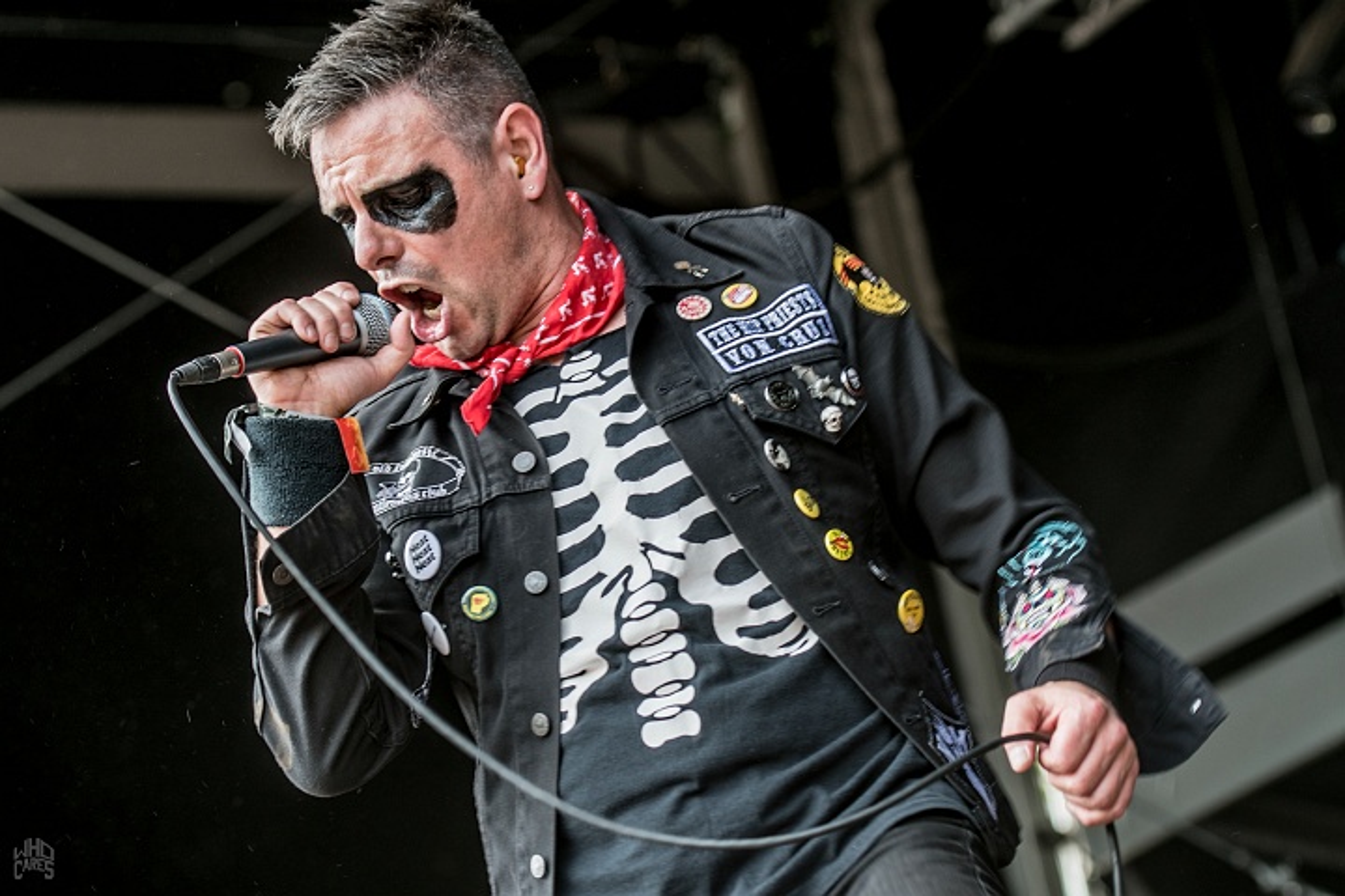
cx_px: 672
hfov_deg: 17.5
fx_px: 4371
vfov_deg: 11.7
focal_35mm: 117
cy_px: 448
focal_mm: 78
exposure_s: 1/160
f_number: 4
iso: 64
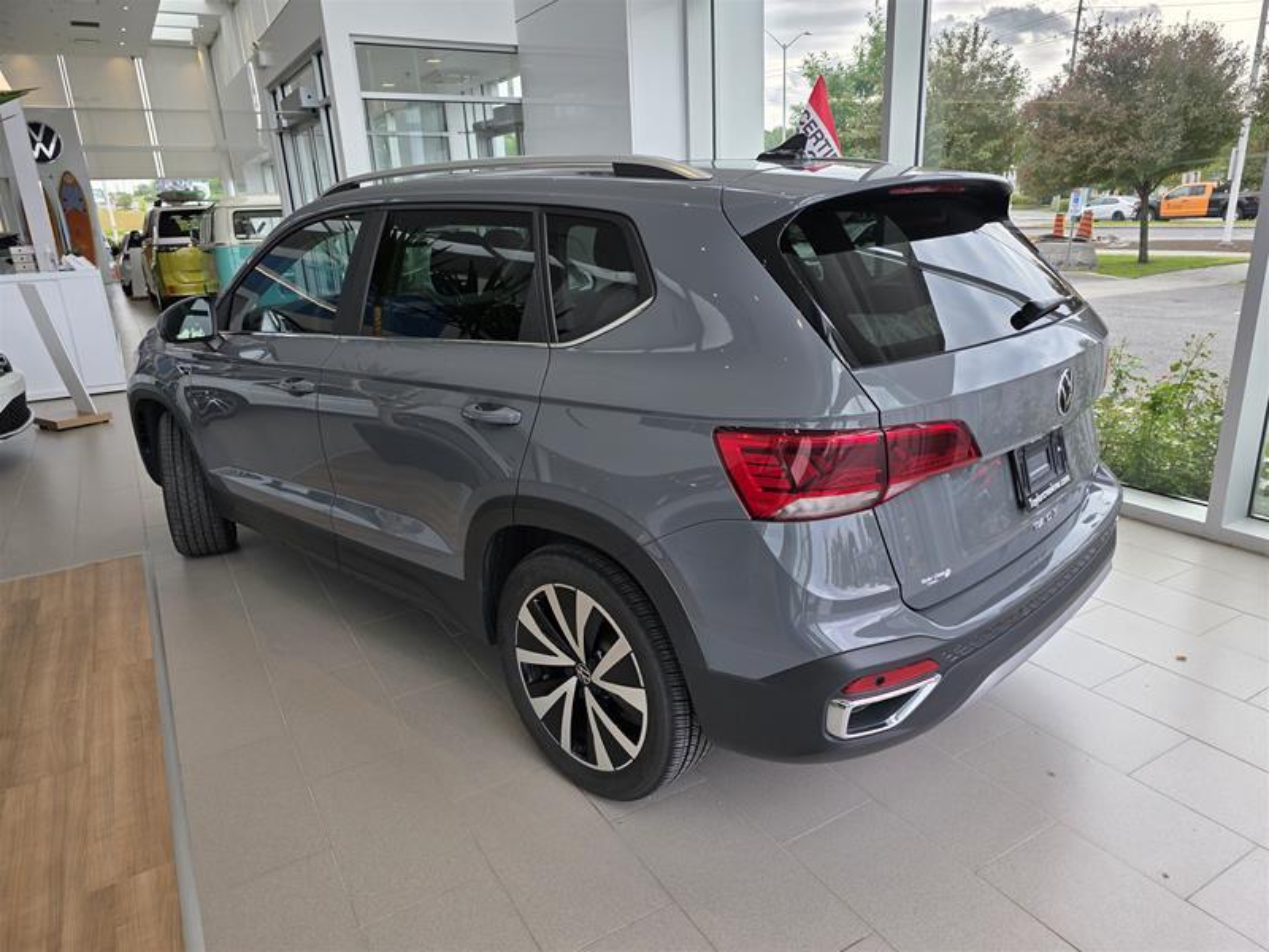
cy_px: 476
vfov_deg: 58.9
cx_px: 634
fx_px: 843
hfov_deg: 73.9
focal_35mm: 23
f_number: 1.7
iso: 40
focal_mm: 6.3
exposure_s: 1/359
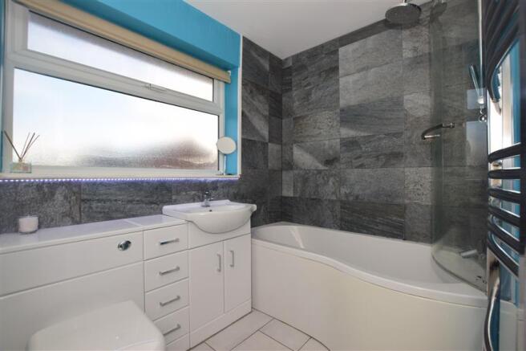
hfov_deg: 100.4
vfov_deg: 77.3
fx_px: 219
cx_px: 263
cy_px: 176
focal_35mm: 15
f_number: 7.1
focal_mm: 10
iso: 400
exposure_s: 1/200
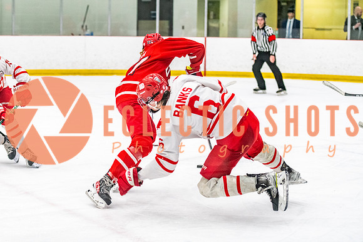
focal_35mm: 109
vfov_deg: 12.5
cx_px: 115
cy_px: 94
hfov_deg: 18.6
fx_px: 1104
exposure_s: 1/800
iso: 4000
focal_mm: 80
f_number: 2.8
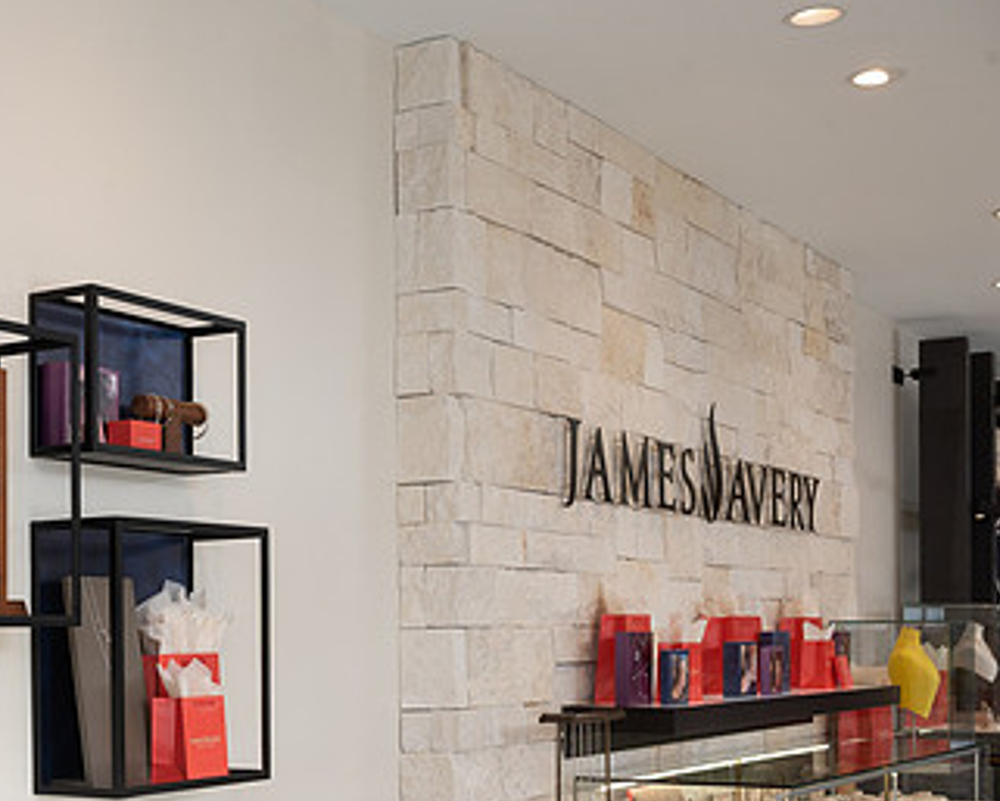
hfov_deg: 30.5
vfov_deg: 25.4
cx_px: 95
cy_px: 640
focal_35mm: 59
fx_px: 1747
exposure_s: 1/200
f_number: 9
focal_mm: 32.5
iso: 500
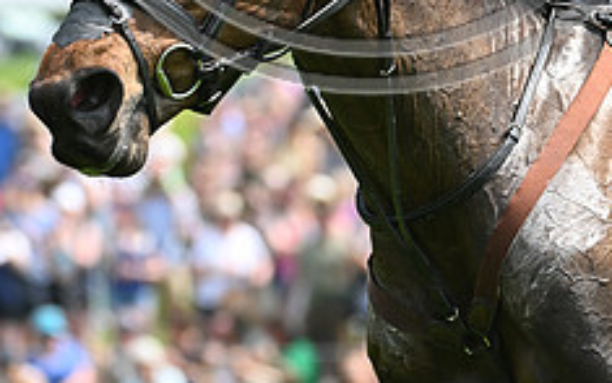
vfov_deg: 2.6
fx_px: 8408
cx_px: 335
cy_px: -289
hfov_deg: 4.2
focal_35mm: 504
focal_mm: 200
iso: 500
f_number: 5.6
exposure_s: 1/1250
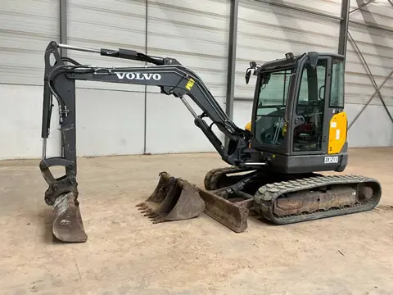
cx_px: 196
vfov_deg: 48.2
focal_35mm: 29
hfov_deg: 61.7
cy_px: 148
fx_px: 329
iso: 125
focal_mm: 3
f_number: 1.8
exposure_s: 1/60
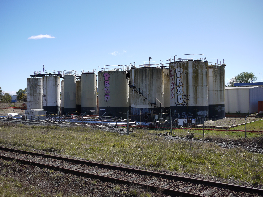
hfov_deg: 46.8
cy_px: 98
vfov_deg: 36.0
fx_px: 304
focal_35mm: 40
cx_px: 132
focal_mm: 20
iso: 100
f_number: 2.8
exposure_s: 1/2500
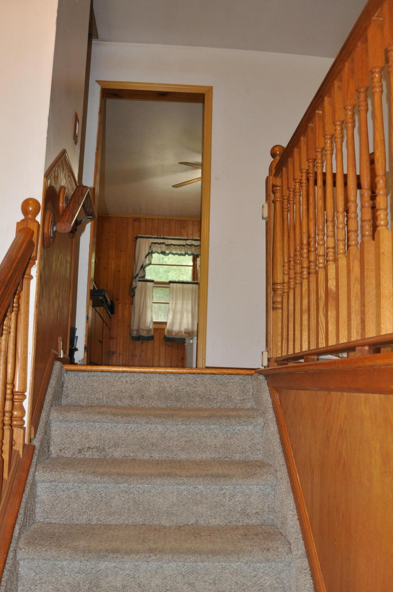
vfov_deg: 58.6
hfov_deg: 41.0
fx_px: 525
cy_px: 329
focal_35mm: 32
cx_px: 187
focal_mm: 18
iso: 800
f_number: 3.5
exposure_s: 1/60
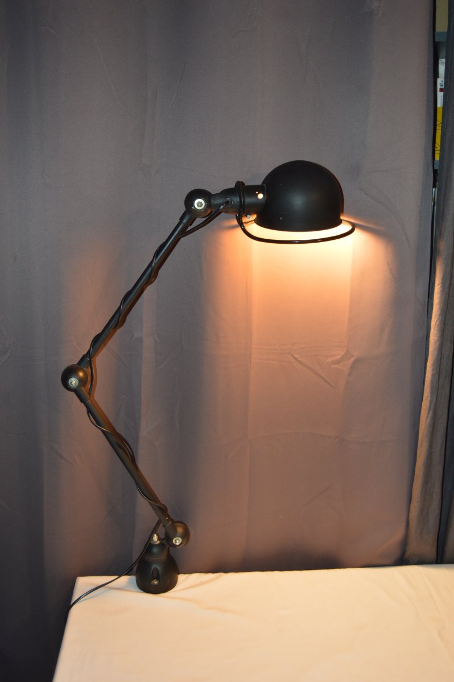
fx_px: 625
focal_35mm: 33
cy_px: 341
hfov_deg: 39.9
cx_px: 227
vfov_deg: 57.3
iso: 640
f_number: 3.5
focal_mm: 22
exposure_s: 1/60
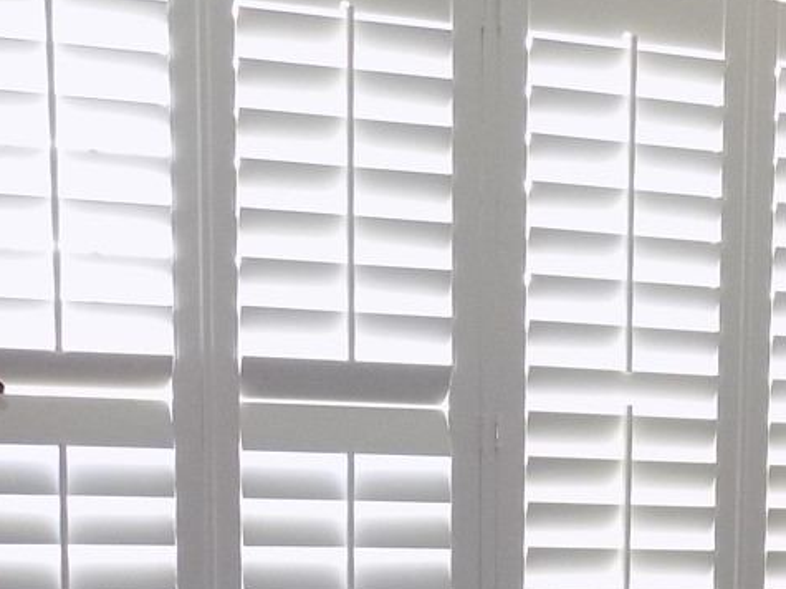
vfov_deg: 13.5
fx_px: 2293
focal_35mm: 101
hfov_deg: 18.6
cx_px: 892
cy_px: 955
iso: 125
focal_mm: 5.3
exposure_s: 1/30
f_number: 3.3
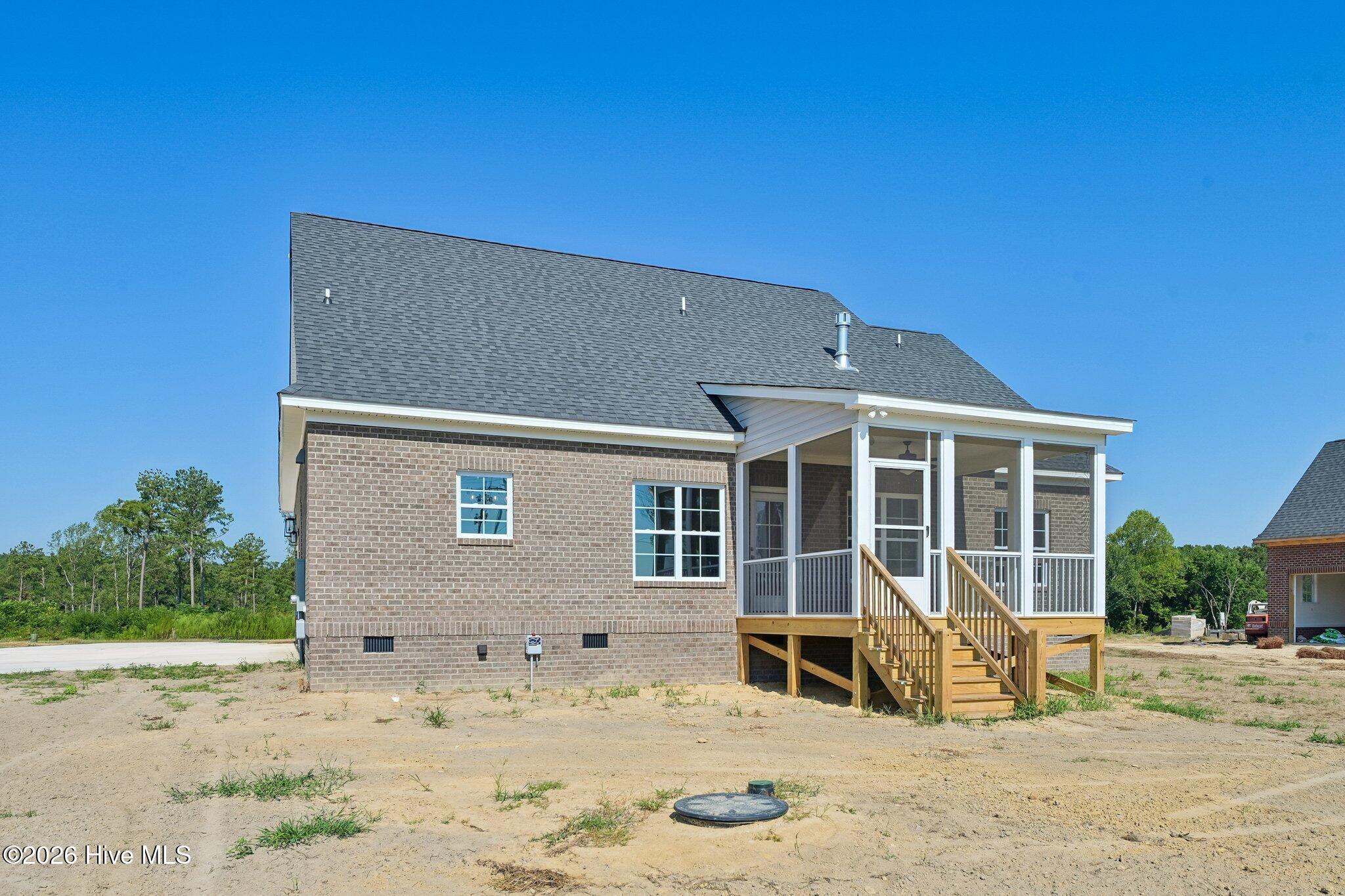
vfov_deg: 53.1
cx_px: 672
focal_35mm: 24
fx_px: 897
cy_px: 448
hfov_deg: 73.7
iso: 200
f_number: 9
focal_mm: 24
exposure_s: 1/800
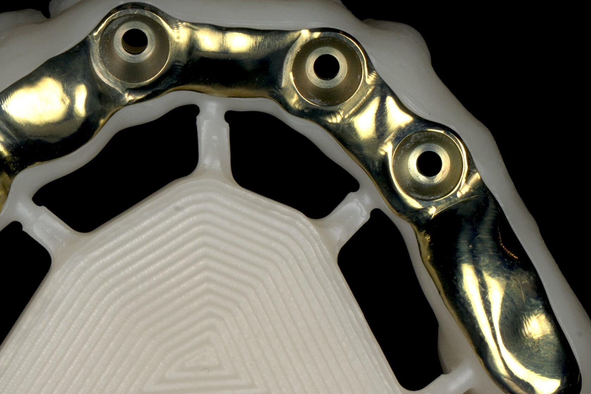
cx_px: 197
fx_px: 3952
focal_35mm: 241
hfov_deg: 8.5
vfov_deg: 5.7
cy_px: 142
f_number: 22
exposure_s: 1/200
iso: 100
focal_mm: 105
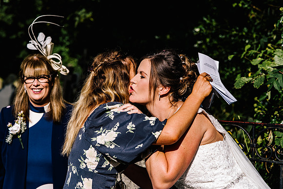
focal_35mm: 85
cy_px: 94
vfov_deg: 16.1
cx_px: 142
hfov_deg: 23.9
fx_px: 668
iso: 64
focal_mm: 85
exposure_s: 1/640
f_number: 5
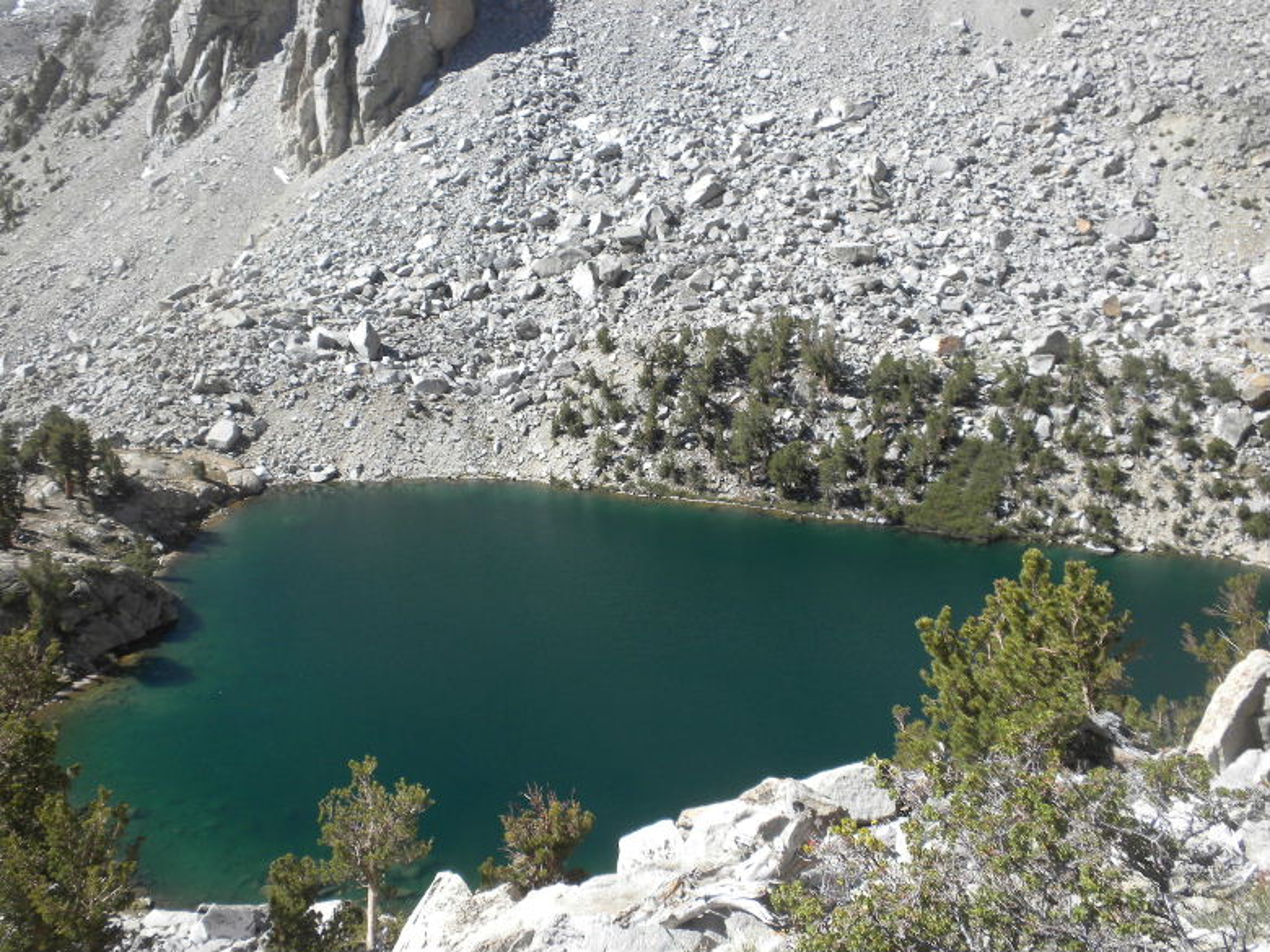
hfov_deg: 50.1
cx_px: 635
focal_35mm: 37
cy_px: 476
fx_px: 1357
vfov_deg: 38.7
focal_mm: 6.6
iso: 64
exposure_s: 1/64.5
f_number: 10
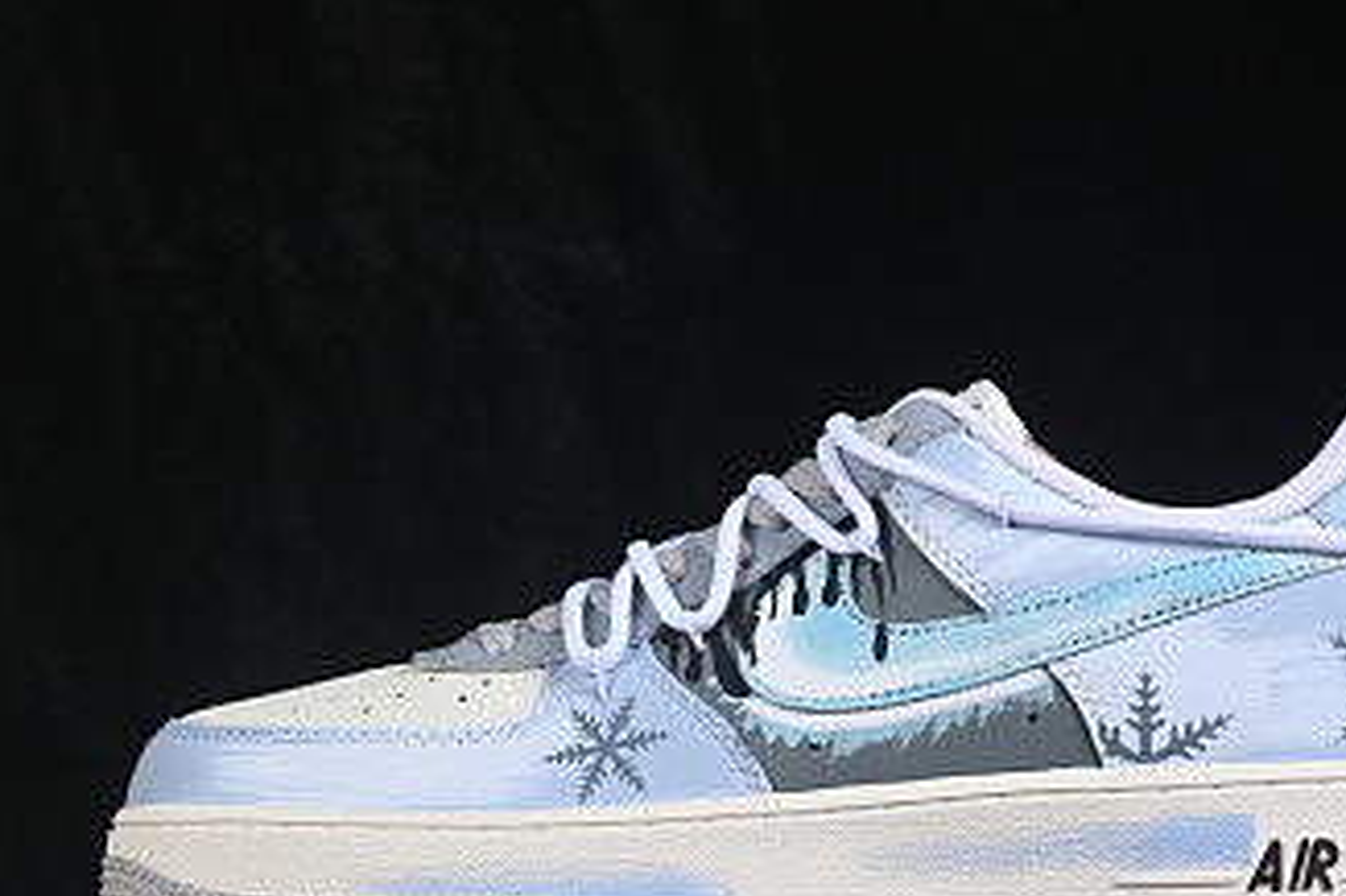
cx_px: 793
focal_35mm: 115
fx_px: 4297
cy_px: 543
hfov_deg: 17.8
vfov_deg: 11.9
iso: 160
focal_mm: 50
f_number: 8
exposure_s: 1/80
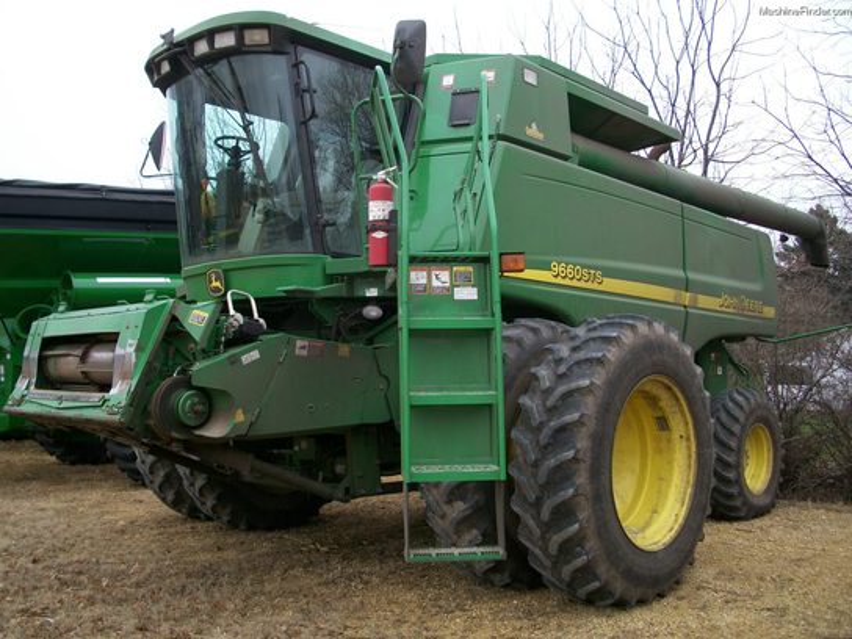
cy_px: 320
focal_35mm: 35
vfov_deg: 40.7
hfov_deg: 52.6
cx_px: 426
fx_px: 861
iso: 95
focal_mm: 6.3
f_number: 3.1
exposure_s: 1/125
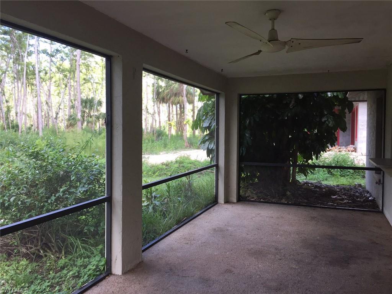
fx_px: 328
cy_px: 147
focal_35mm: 29
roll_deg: -2.1
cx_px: 196
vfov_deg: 48.2
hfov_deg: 61.7
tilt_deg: -2.4
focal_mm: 4.15
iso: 50
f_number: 2.2
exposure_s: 1/120
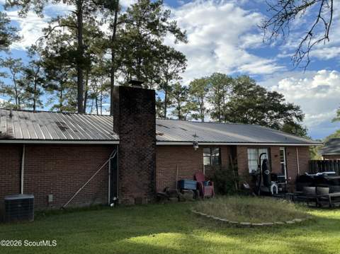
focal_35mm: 28
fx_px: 275
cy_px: 127
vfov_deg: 49.7
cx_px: 170
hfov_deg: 63.5
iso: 25
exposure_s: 1/1195
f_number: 1.8
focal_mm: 3
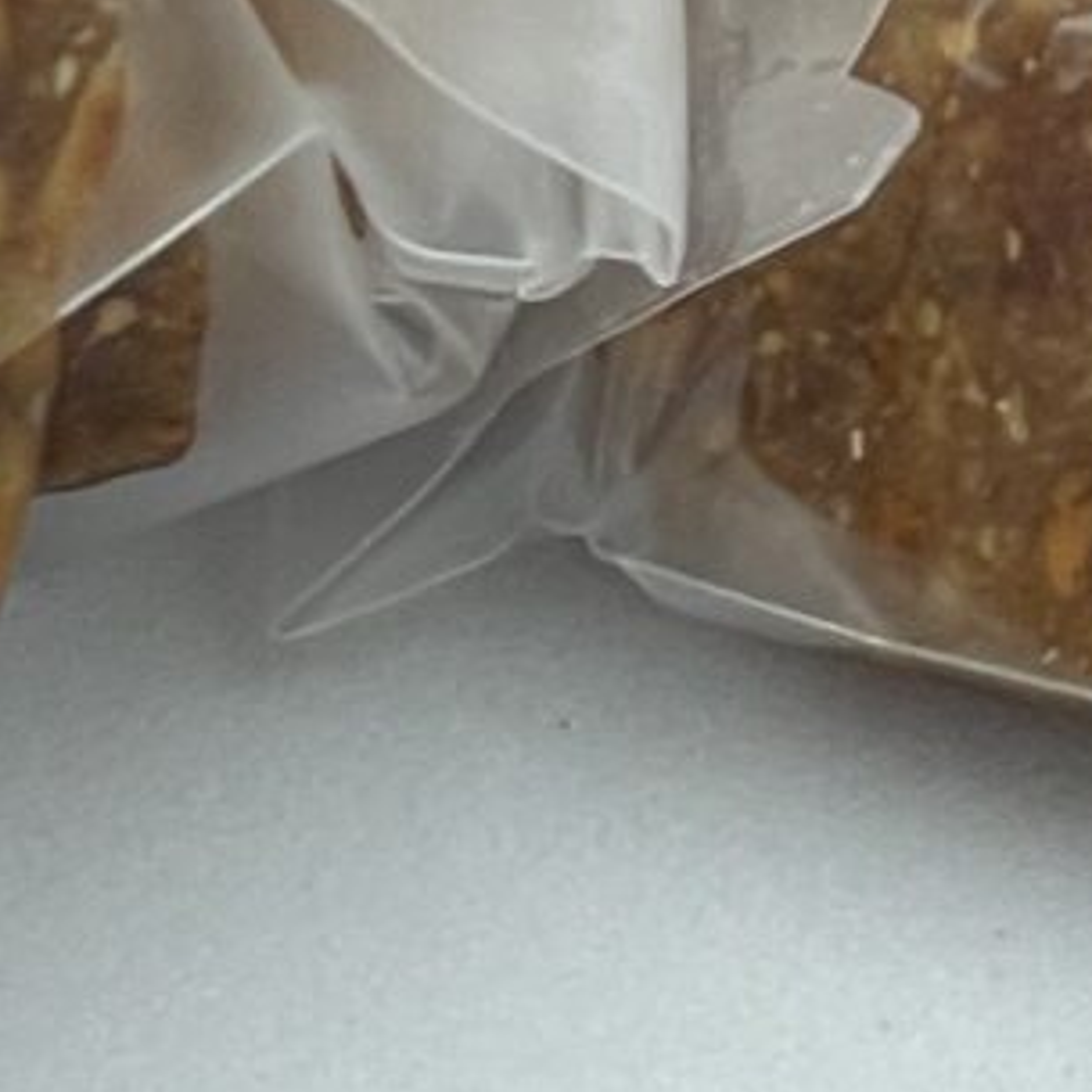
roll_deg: -0.3
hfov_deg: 4.5
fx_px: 13812
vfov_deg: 4.2
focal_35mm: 387
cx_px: -348
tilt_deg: -29.2
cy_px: -3348
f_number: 2
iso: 25
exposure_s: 1/345
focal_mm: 6
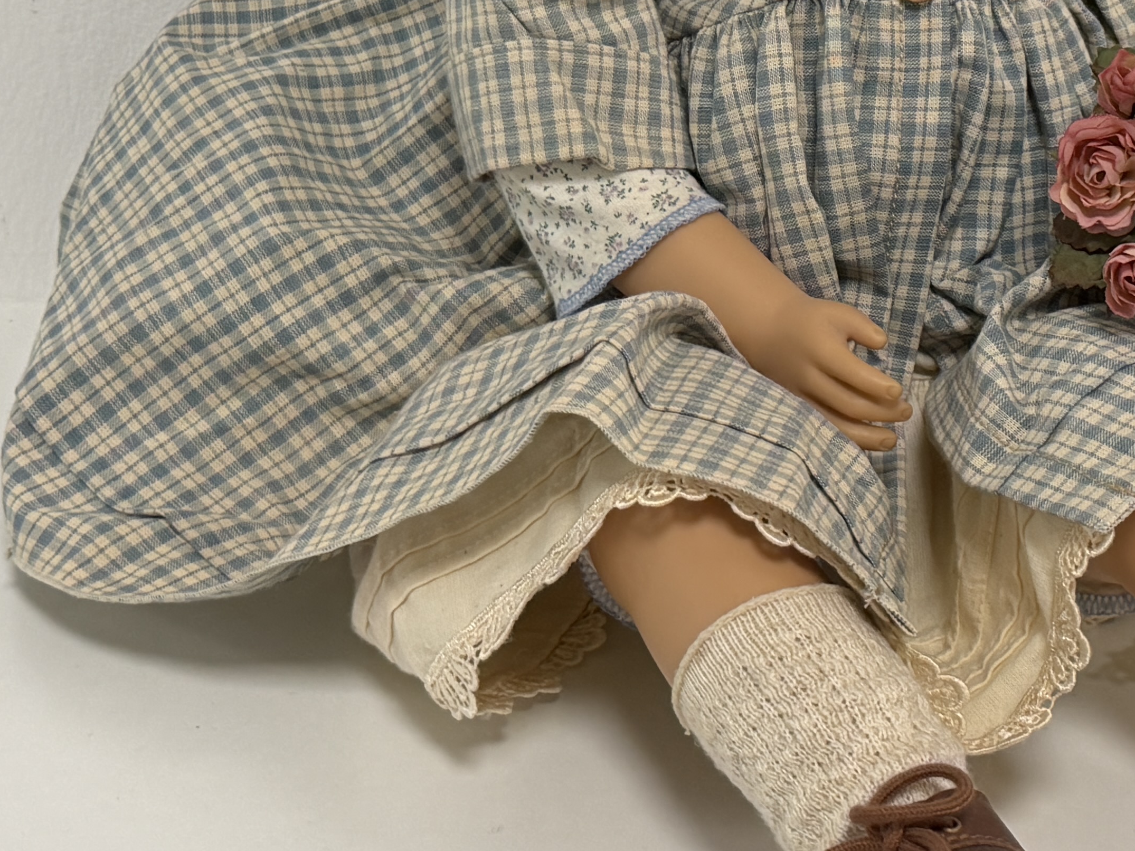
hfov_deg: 21.0
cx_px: 812
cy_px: 123
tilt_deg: -22.8
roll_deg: -1.8
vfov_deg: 15.7
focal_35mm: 93
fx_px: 3049
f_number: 1.78
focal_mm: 6.76
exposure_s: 1/100
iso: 160
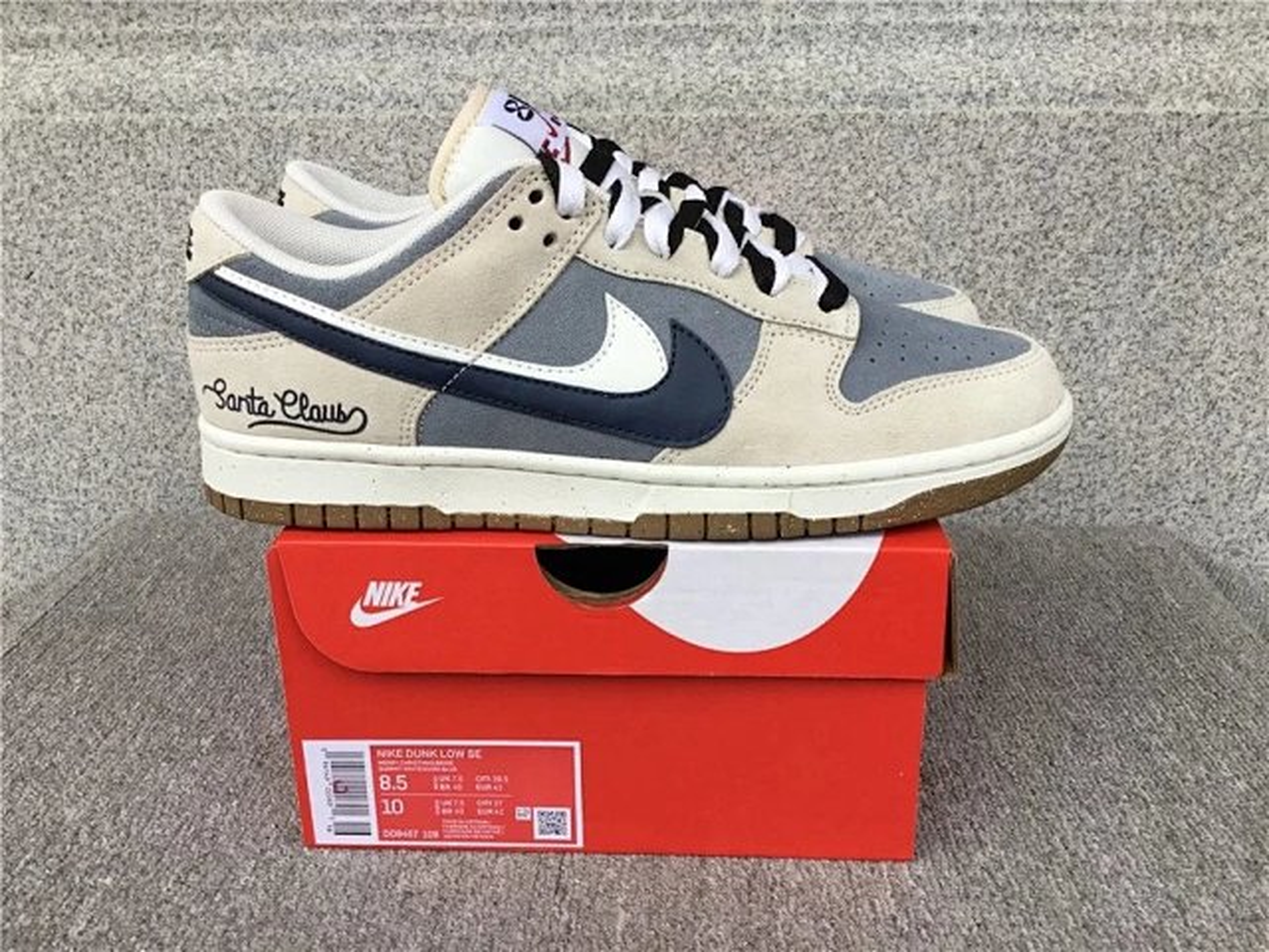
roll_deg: +0.8
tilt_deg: -18.6
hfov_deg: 58.4
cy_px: 476
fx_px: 1136
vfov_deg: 45.4
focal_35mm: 31
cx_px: 634
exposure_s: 1/50
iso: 25
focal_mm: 3.3
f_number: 2.4
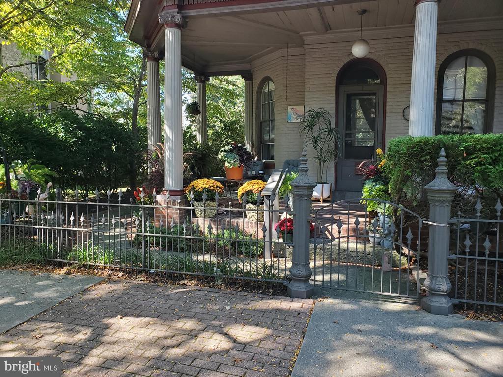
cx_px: 252
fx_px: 378
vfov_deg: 53.1
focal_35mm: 26
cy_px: 188
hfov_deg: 67.3
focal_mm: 4.3
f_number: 2.4
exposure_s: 1/120
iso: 80
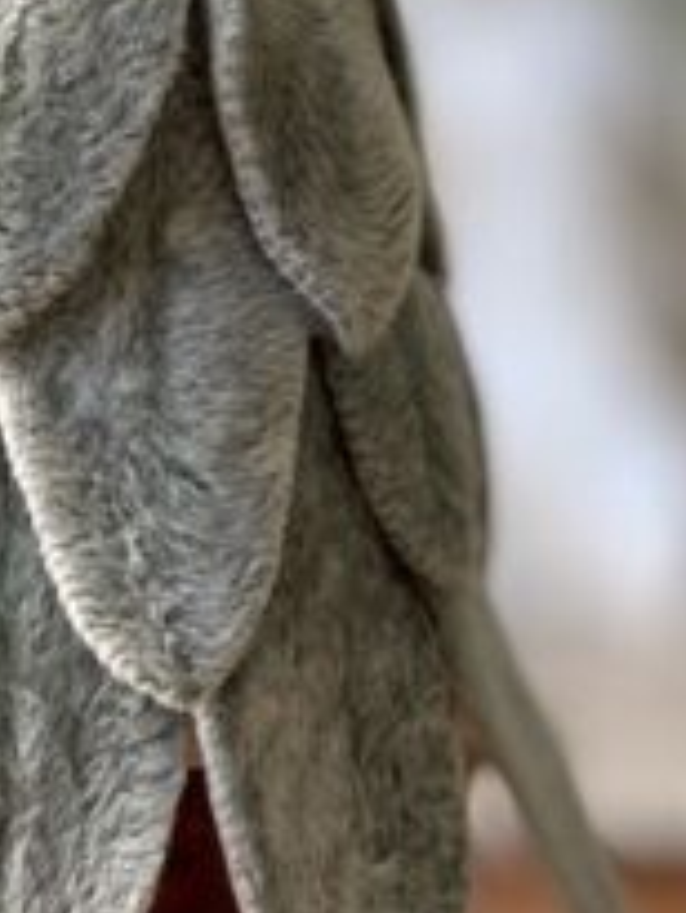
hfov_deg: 13.7
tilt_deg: -8.3
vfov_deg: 17.9
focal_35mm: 108
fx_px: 2851
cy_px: 56
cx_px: 339
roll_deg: -1.5
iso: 32
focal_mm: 5.7
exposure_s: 1/128
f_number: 1.5
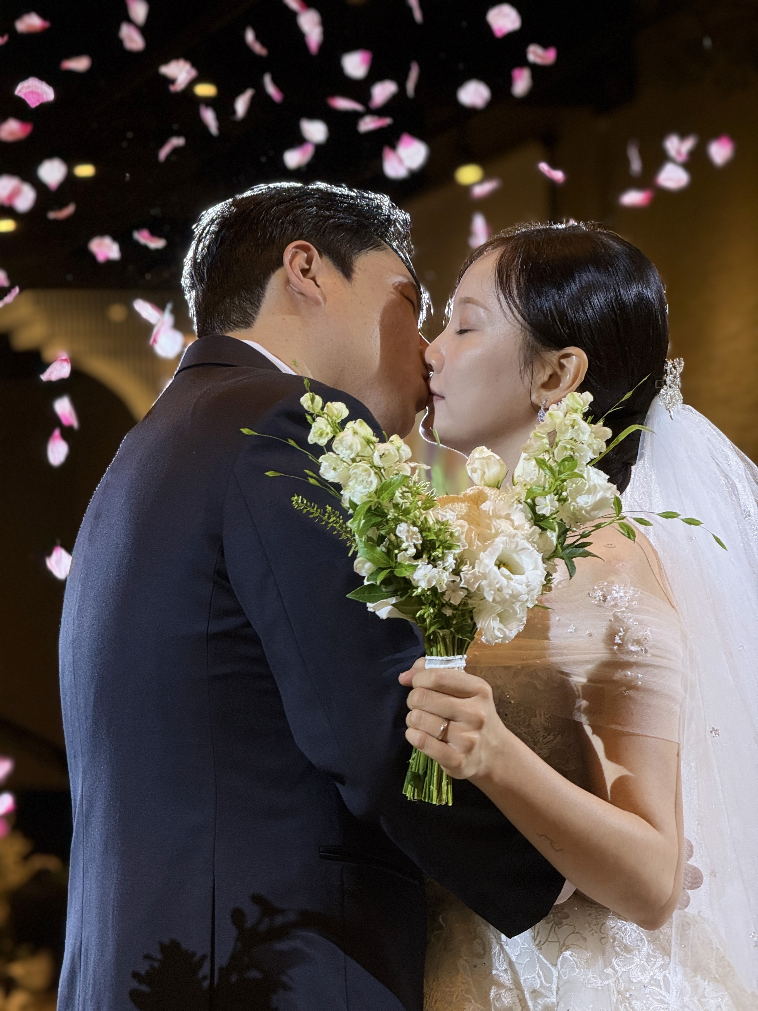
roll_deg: +3.0
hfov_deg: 12.3
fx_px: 3504
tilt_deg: +3.3
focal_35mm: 120
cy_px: 506
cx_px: 379
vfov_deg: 16.4
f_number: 2.8
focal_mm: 15.66
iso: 125
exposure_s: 1/120
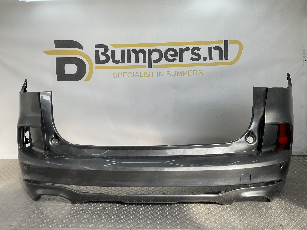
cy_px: 115
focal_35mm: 29
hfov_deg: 61.7
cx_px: 154
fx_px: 257
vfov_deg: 48.2
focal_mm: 3
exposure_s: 1/403
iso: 16
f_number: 1.8
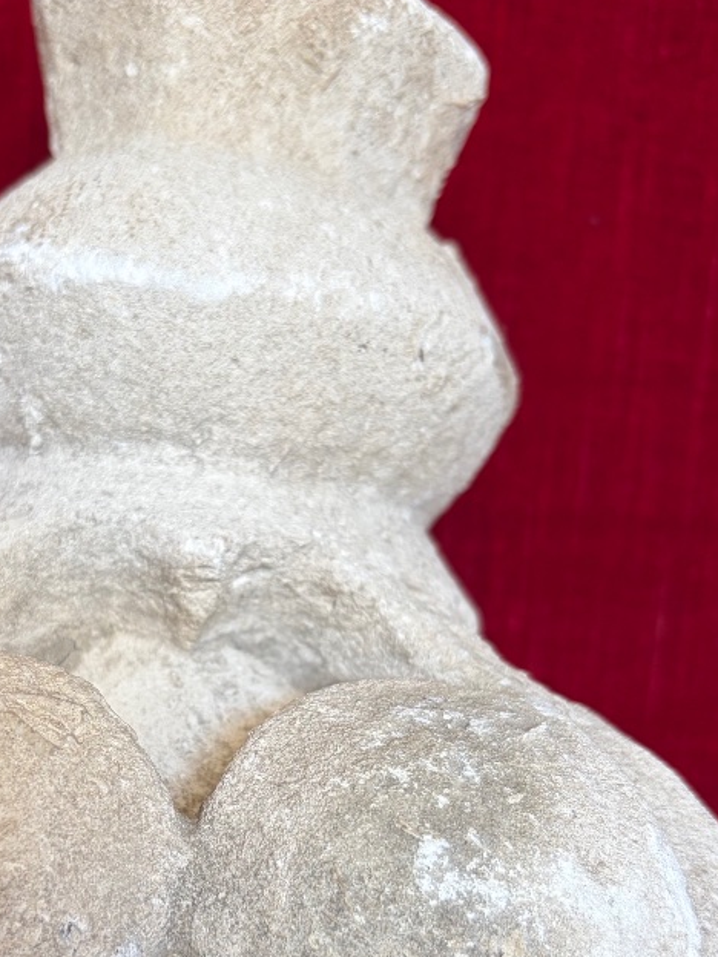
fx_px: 1383
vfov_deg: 37.6
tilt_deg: -7.0
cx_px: 161
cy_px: 675
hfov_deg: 28.6
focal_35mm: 50
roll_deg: -1.3
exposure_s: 1/122
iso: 100
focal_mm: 5.96
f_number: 1.6
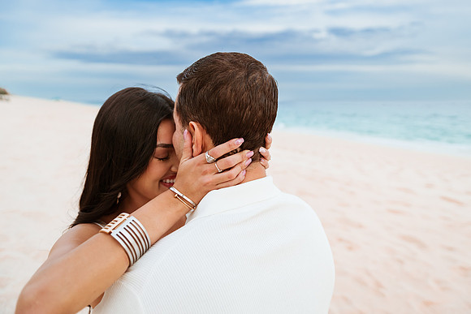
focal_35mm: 25
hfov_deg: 70.9
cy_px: 149
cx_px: 248
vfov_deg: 50.8
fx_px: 330
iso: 250
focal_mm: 24
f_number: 2.8
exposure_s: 1/4000
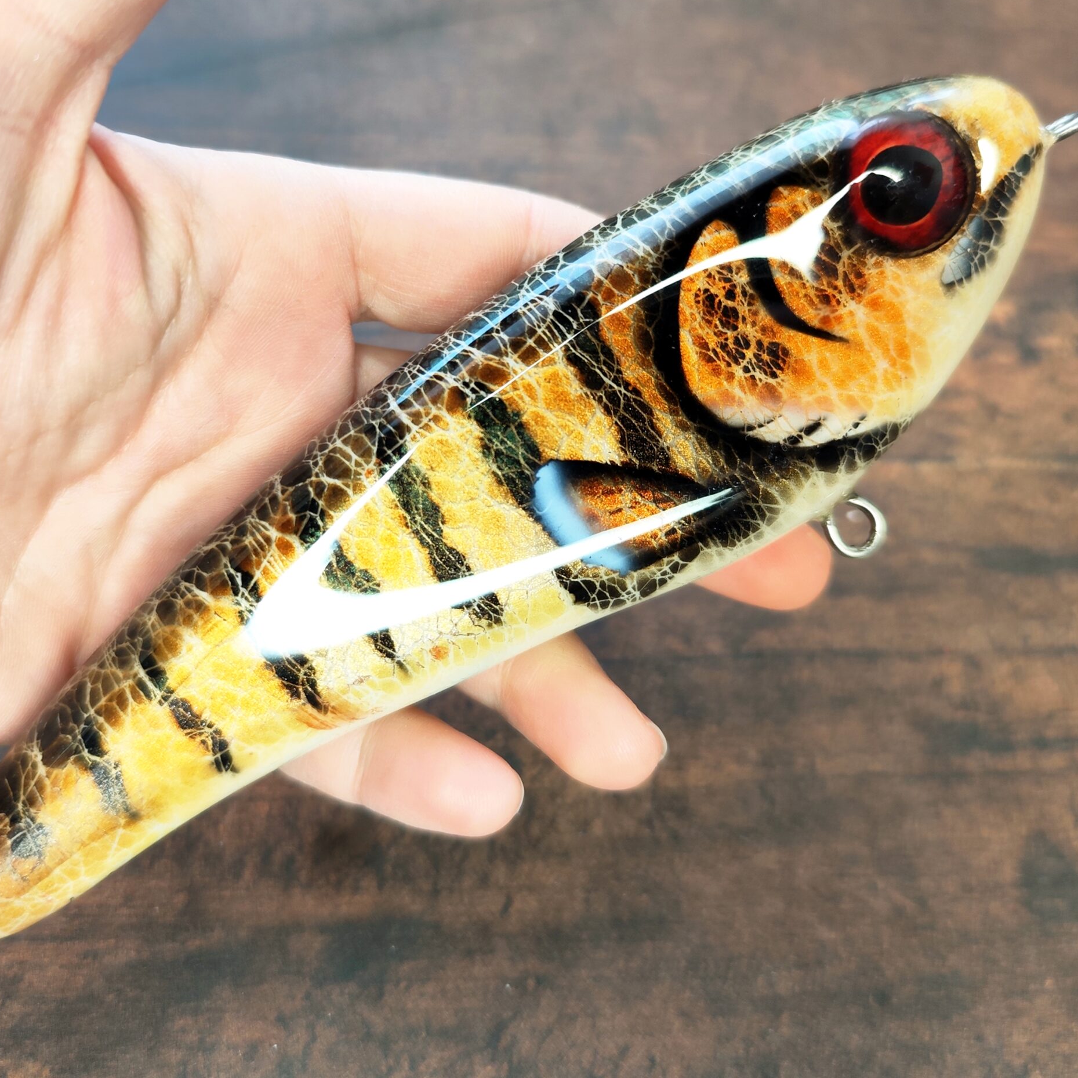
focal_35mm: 28
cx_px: 524
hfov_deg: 57.3
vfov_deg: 57.3
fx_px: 987
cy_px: 531
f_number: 1.69
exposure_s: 1/100
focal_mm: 7.01
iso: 349
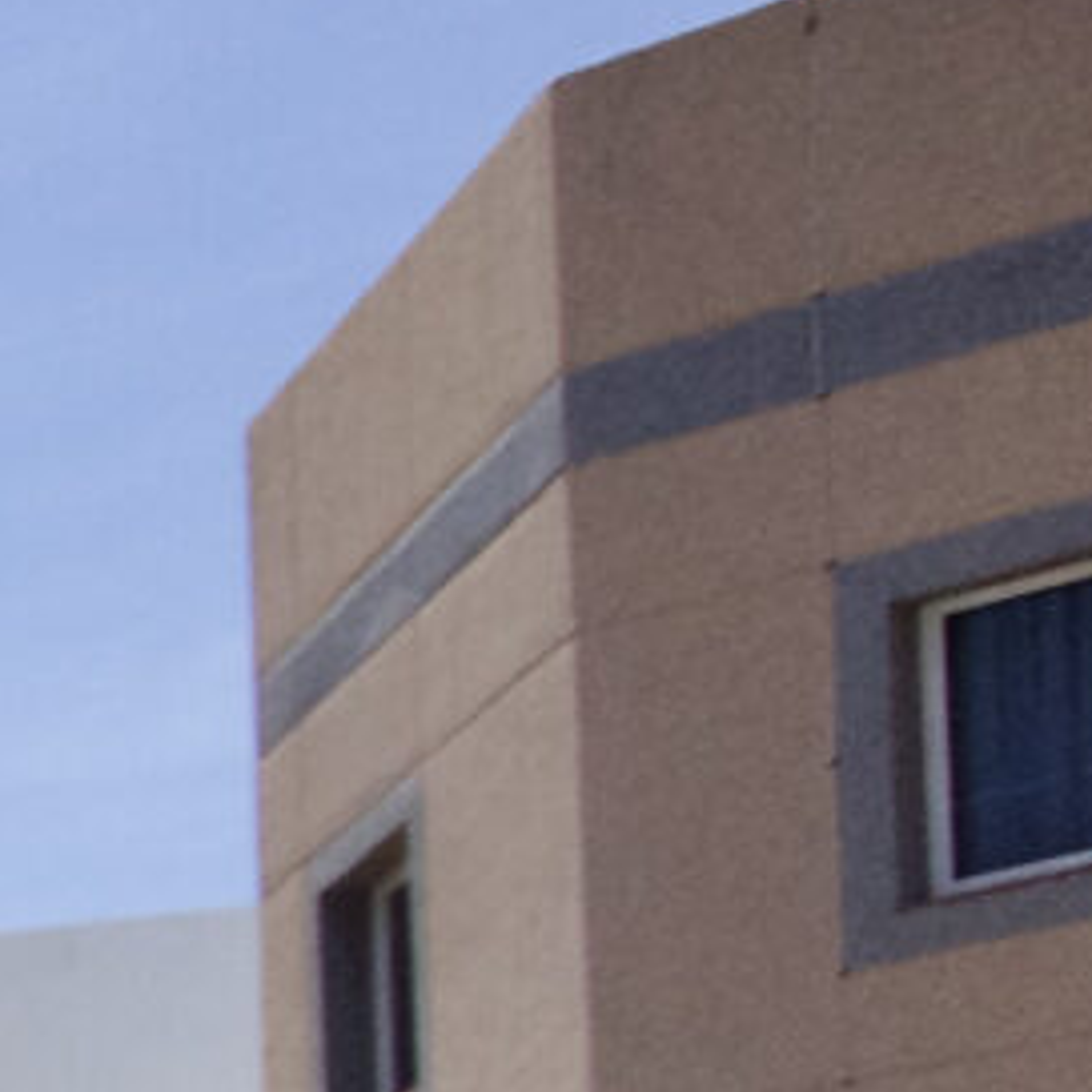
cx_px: -3987
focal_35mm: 168
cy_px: 2278
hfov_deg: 6.6
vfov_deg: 9.6
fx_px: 5996
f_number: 5.6
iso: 800
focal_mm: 14
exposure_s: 1/4000
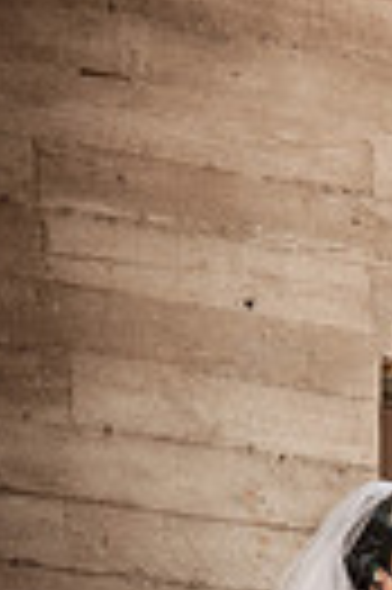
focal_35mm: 465
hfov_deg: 2.9
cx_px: 647
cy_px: 748
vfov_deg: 4.4
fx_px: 7615
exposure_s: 1/200
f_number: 7.1
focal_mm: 135
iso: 250
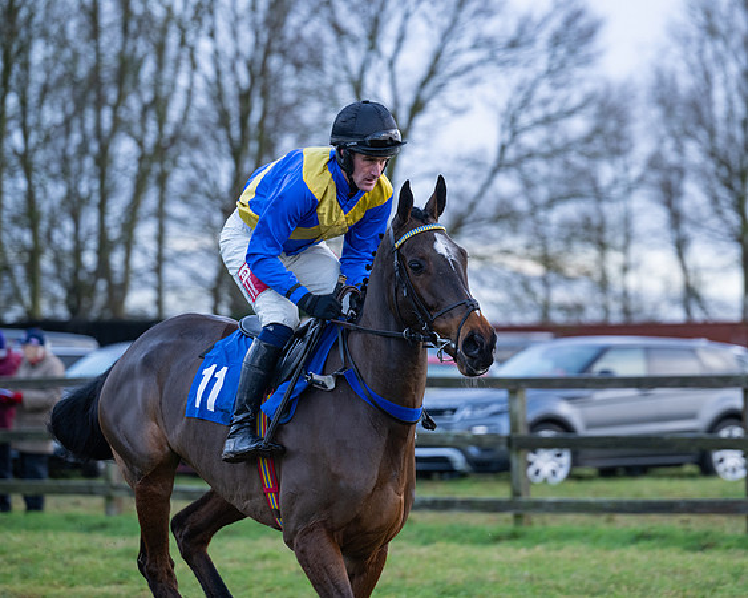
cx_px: 387
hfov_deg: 10.4
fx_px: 4112
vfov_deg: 8.3
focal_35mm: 186
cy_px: 299
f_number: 4
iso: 800
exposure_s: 1/500
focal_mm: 165
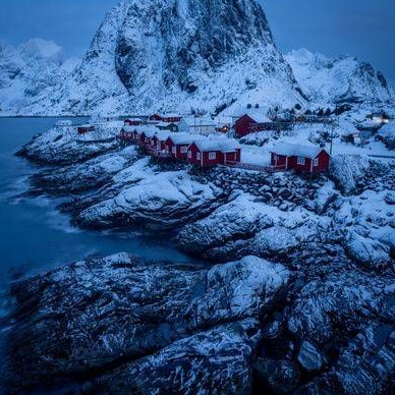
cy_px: 172
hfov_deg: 62.9
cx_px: 202
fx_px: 323
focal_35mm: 25
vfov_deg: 62.7
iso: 100
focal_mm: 19
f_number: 16
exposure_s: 13
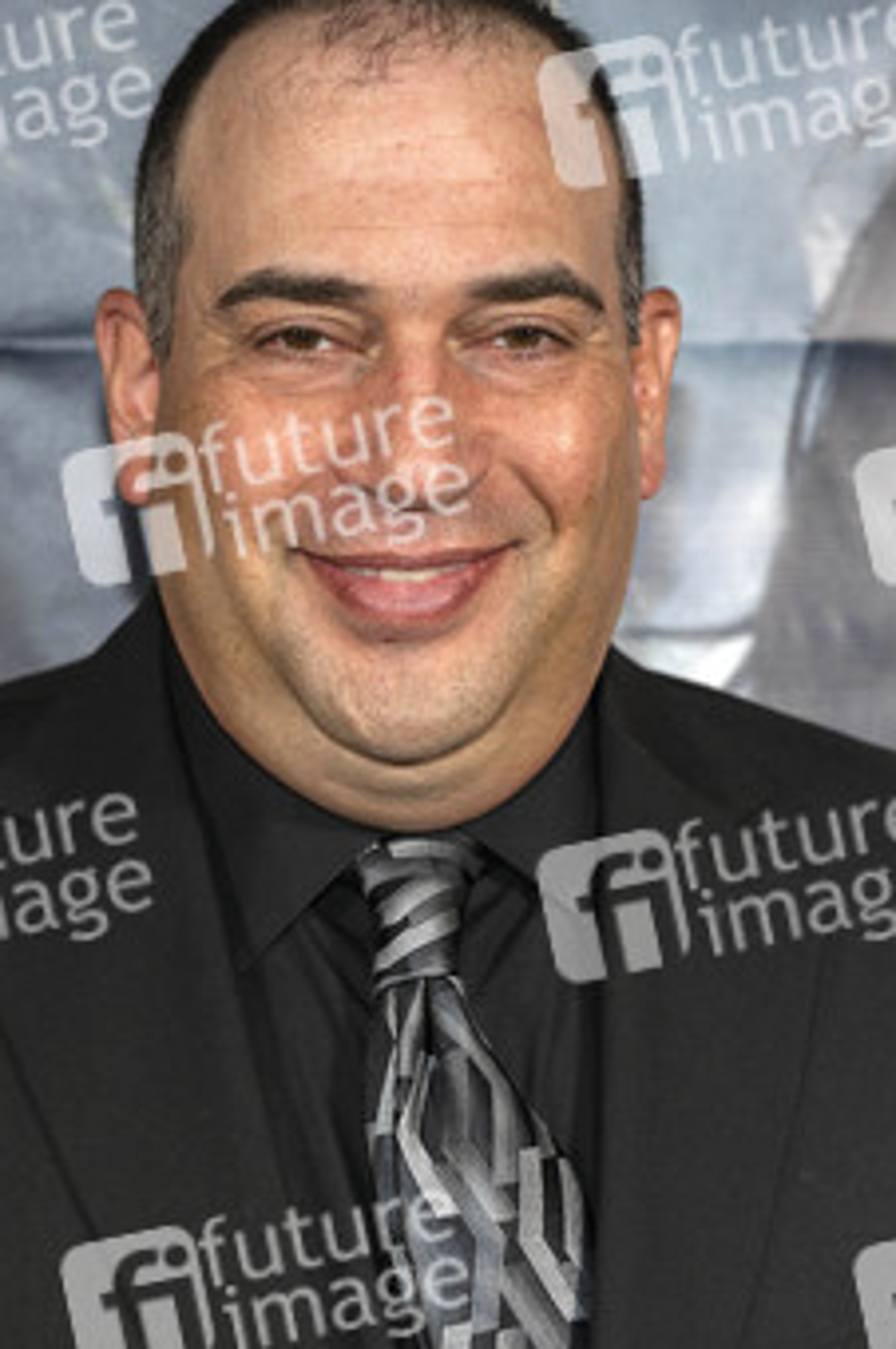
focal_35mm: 121
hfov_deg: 11.3
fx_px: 4526
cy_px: 690
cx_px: 381
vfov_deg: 16.9
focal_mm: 103
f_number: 5.6
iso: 800
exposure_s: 1/200
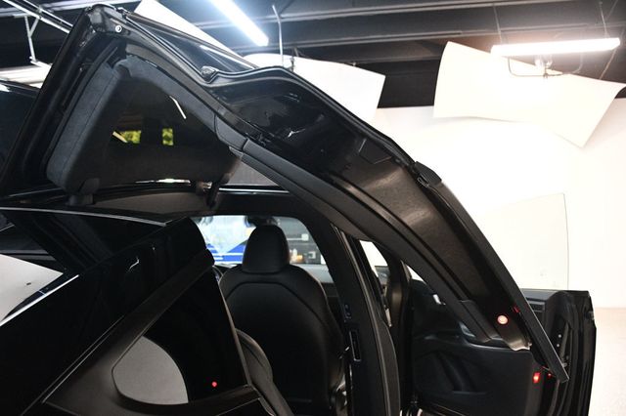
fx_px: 521
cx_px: 313
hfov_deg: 62.0
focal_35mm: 30
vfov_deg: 43.6
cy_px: 208
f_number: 3.5
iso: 3200
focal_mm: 20
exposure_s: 1/80
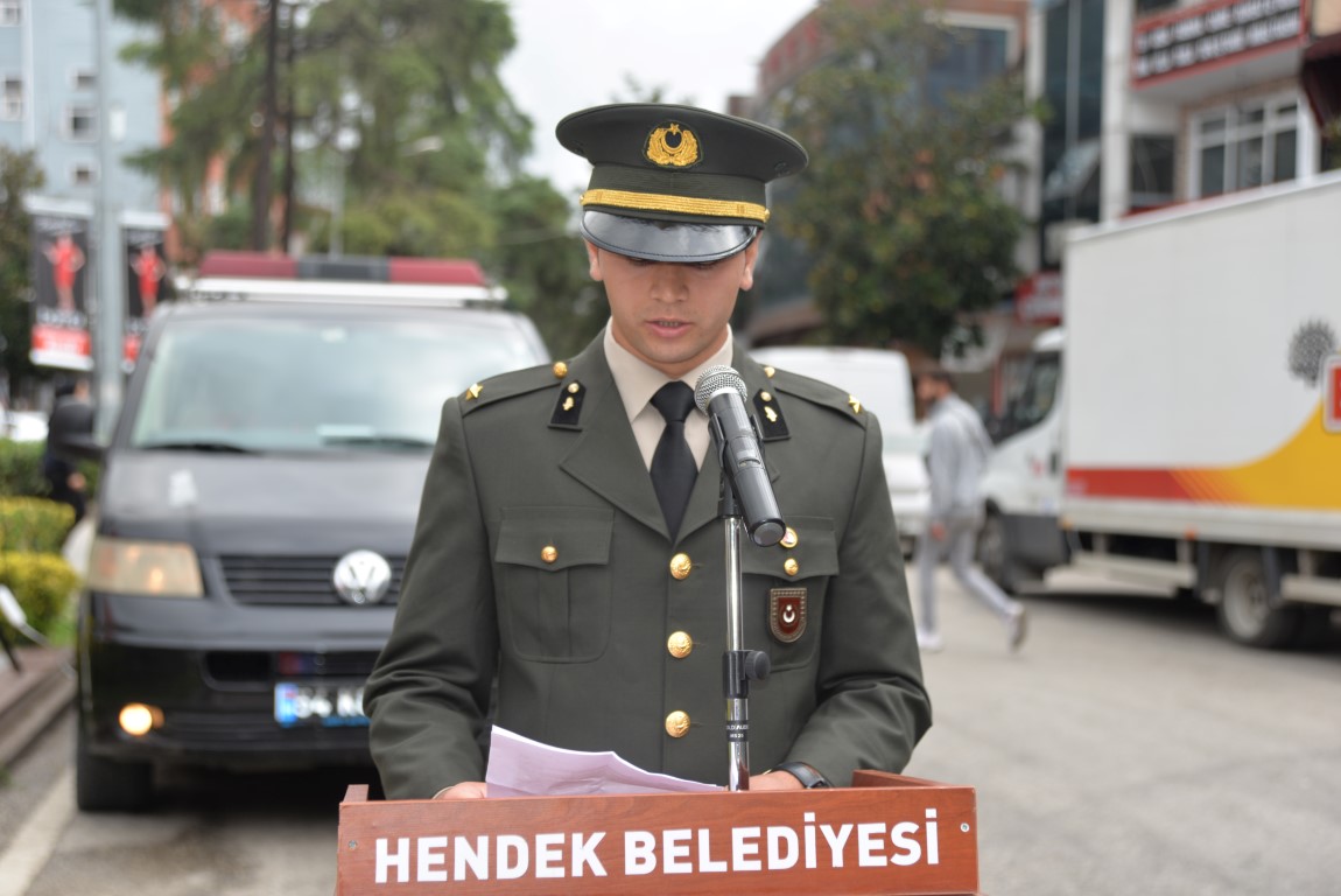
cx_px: 670
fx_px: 1938
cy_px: 448
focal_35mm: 52
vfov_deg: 26.0
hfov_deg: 38.2
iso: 100
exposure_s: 1/180
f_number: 3.8
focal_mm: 52
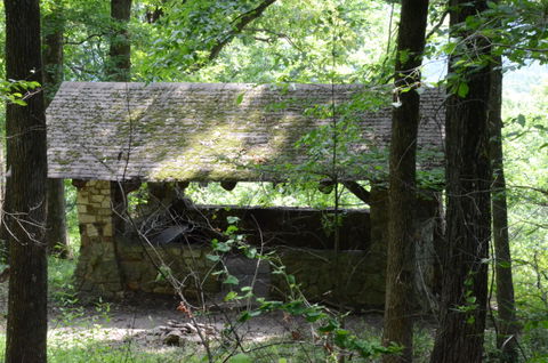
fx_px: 1504
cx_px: 274
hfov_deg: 20.7
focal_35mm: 99
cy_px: 182
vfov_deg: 13.8
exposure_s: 1/125
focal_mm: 66
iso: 4000
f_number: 16
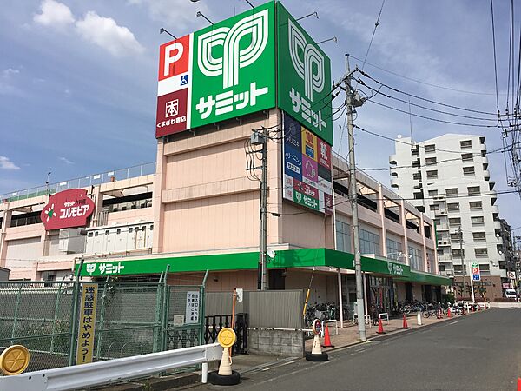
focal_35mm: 29
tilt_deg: +11.6
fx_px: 436
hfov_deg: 61.7
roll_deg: +1.2
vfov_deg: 48.2
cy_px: 196
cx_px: 260
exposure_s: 1/2564
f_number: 2.2
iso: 25
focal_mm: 4.15
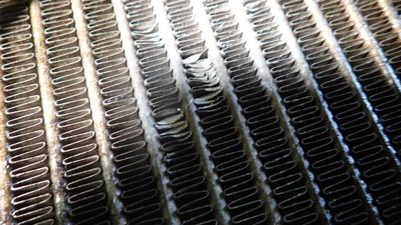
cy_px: 99
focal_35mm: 28
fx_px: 298
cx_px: 198
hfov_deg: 67.9
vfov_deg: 41.4
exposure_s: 1/30
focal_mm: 4.5
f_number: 2
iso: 200
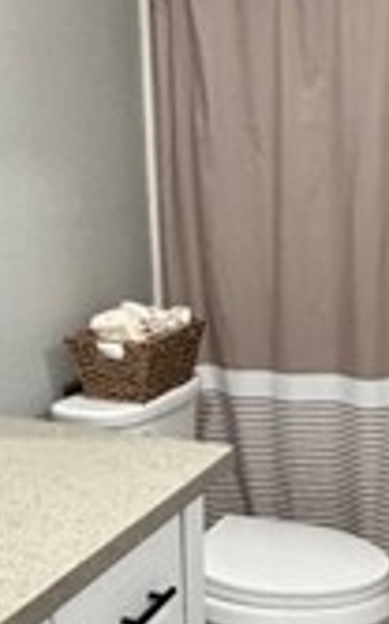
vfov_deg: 35.7
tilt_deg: -13.4
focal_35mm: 57
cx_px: 295
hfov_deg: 22.5
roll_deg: +0.4
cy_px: 355
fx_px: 969
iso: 400
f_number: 2.2
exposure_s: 1/60
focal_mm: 2.22
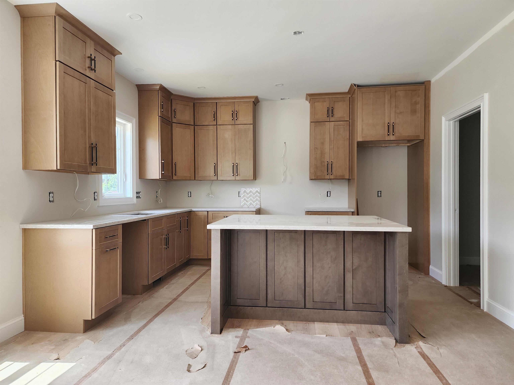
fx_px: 342
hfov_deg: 73.9
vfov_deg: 58.9
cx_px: 257
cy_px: 192
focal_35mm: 23
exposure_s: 1/180
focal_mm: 6.4
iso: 100
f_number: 1.8
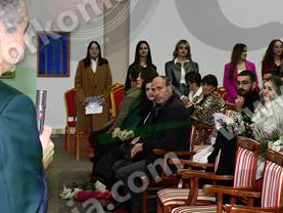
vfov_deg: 15.4
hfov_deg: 20.3
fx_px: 785
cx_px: 206
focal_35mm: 96
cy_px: 95
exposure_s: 1/100
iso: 1600
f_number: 6.3
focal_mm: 24
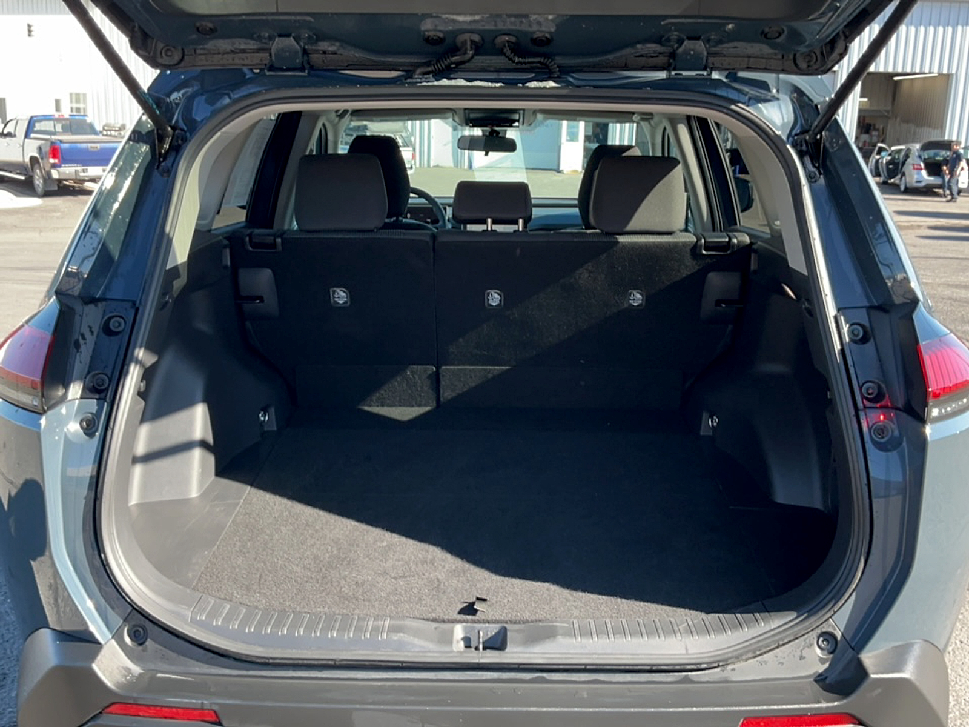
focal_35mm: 30
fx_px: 840
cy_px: 364
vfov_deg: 46.8
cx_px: 484
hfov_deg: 60.0
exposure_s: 1/159
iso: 20
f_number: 1.8
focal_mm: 3
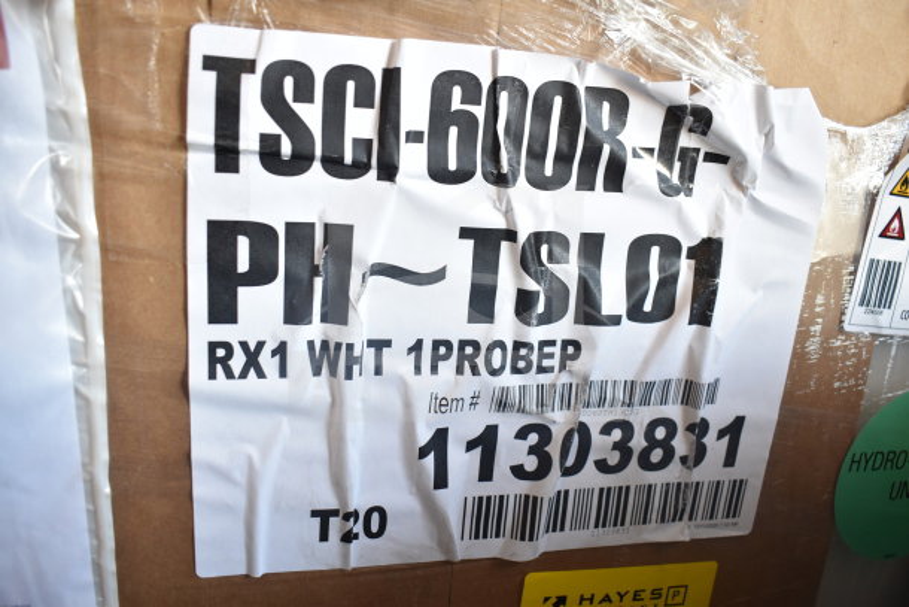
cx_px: 454
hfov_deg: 59.5
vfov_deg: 41.7
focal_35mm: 32
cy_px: 304
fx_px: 796
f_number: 3.8
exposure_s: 1/30
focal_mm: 21
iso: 400
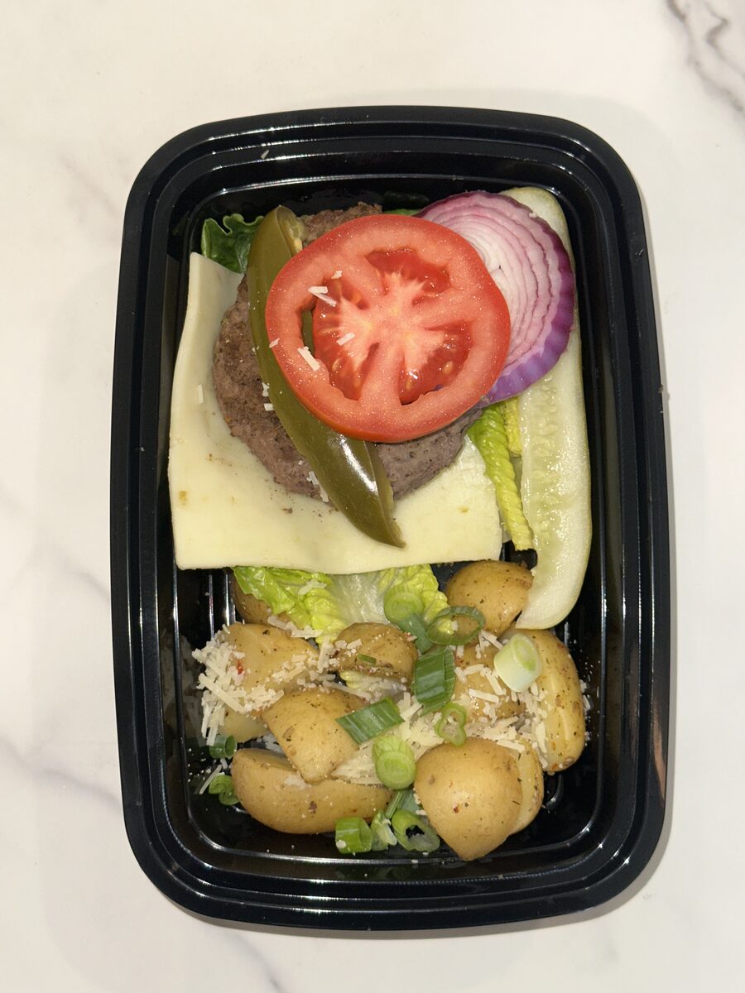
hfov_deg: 30.3
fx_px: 1377
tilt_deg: -84.0
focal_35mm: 48
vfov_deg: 39.7
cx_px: 372
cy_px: 496
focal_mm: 6.86
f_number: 1.78
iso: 40
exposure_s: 1/46
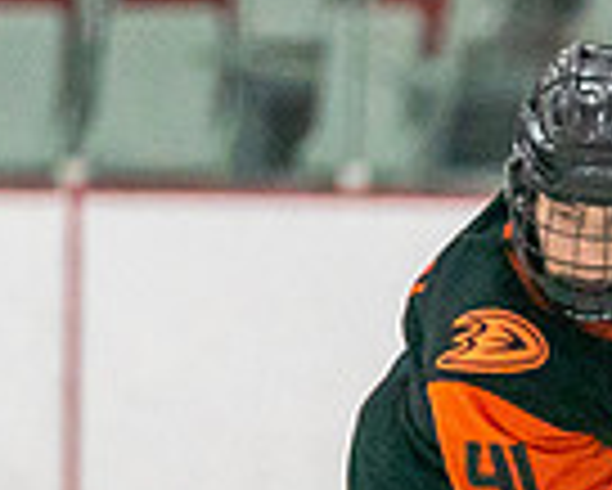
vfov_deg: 1.2
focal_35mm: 1286
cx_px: 777
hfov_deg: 1.5
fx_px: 23310
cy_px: 506
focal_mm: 200
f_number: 2.8
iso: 3200
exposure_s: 1/1250
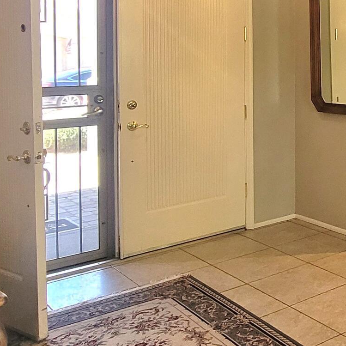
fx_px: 520
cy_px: 61
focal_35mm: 46
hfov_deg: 30.5
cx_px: 428
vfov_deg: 35.4
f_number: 2.2
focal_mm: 2.2
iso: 400
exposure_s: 1/60.2
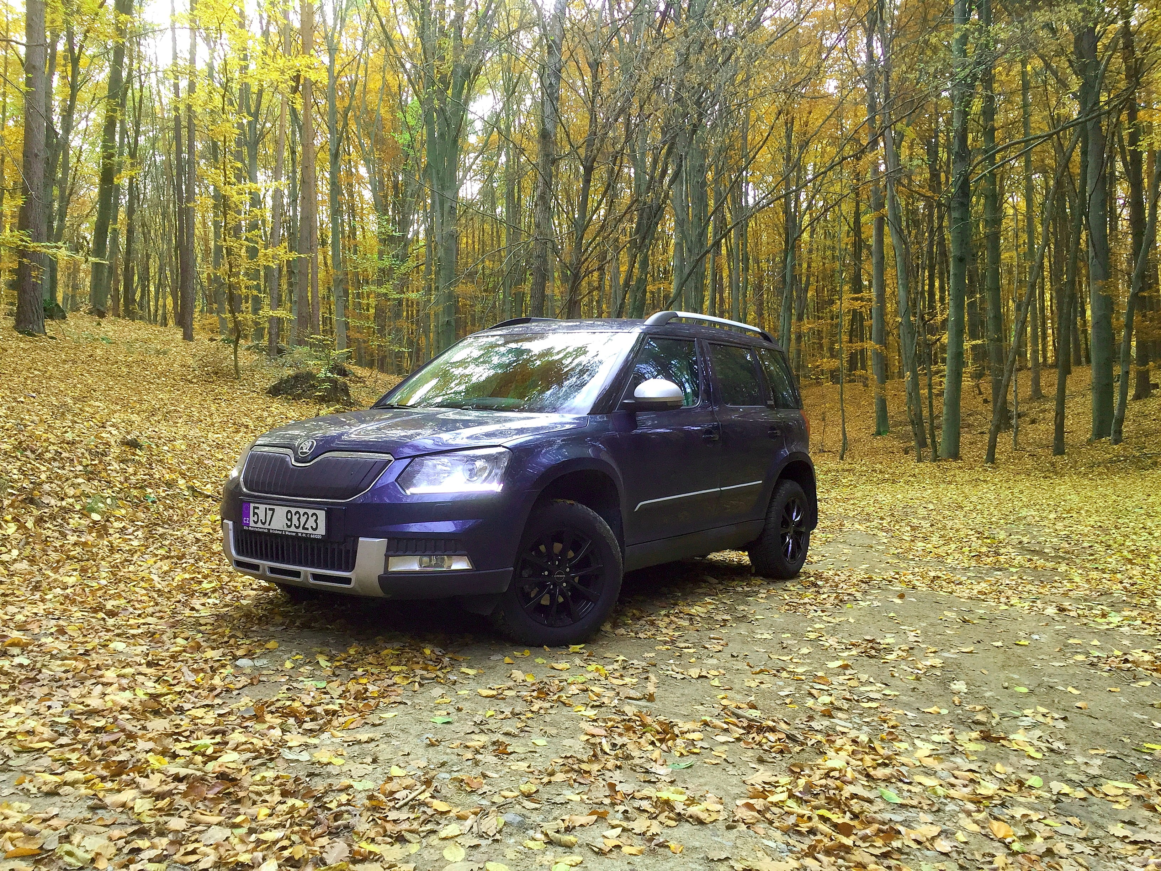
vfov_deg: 48.2
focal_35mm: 29
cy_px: 436
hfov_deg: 61.7
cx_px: 580
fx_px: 973
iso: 64
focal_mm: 4.15
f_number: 2.2
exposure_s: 1/33
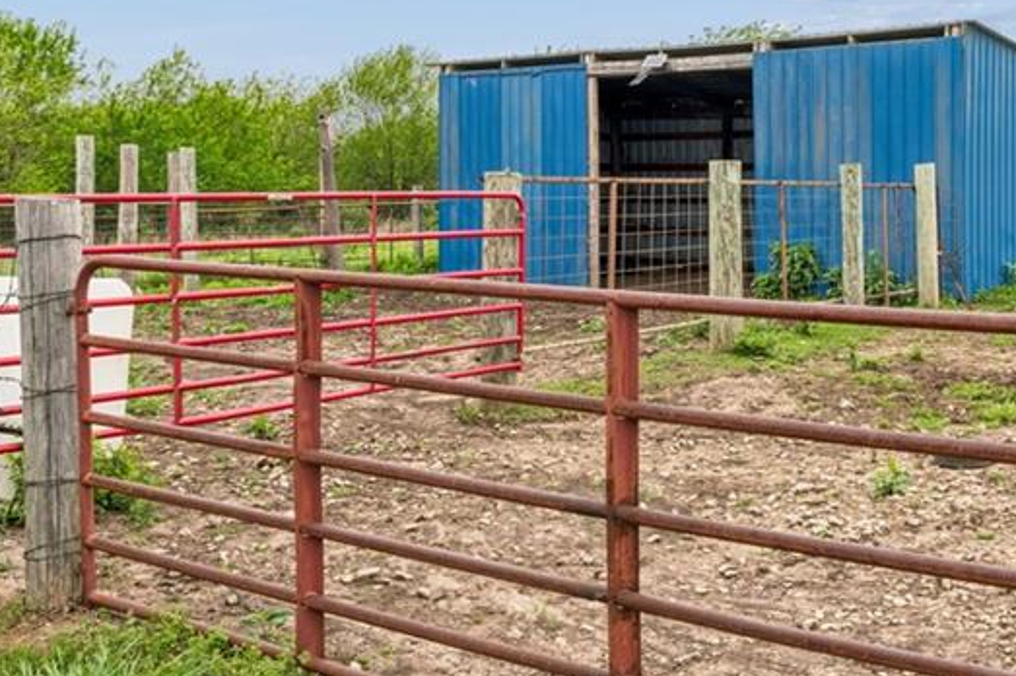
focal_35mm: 47
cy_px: 169
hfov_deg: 41.2
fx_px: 1326
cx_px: 703
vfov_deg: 28.2
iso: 100
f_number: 22
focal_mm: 24
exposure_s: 1/3.33
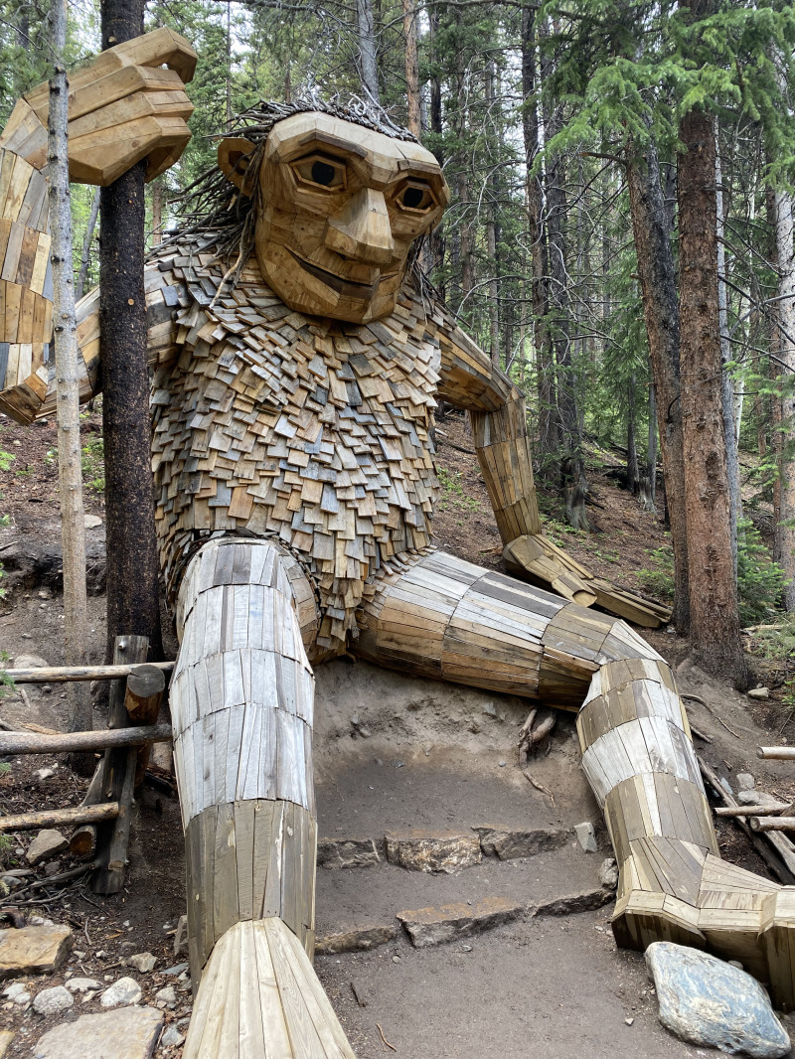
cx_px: 398
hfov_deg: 53.1
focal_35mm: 26
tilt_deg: +4.1
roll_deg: +0.4
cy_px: 530
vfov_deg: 67.3
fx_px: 796
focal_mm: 4.25
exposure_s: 1/122
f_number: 1.8
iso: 50
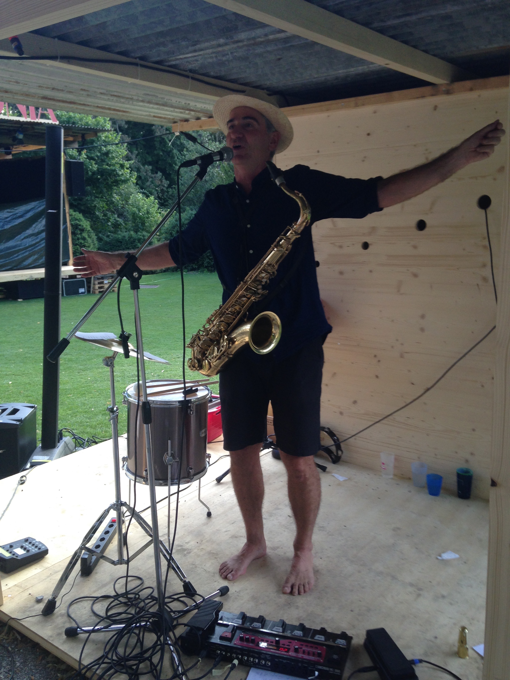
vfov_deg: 55.4
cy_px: 340
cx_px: 255
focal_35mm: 33
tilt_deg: -14.1
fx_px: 648
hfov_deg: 42.9
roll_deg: +0.4
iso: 80
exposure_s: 1/120
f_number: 2.4
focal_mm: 4.12
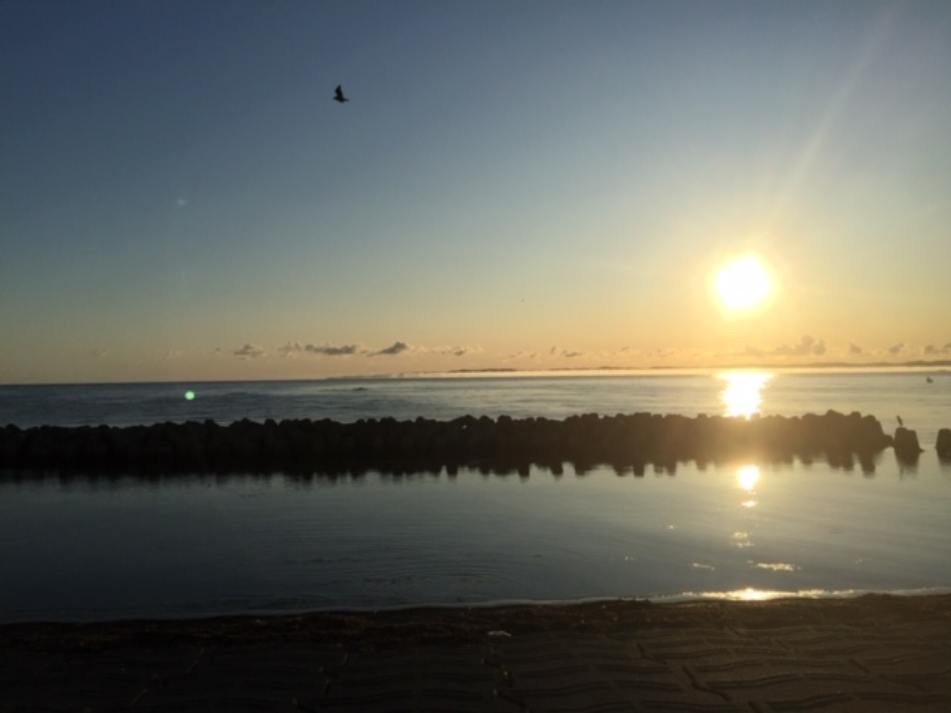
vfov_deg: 48.2
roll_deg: -1.0
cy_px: 356
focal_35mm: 29
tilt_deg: +2.6
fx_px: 797
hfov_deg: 61.7
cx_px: 476
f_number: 2.2
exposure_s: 1/7937
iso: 32
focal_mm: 4.15
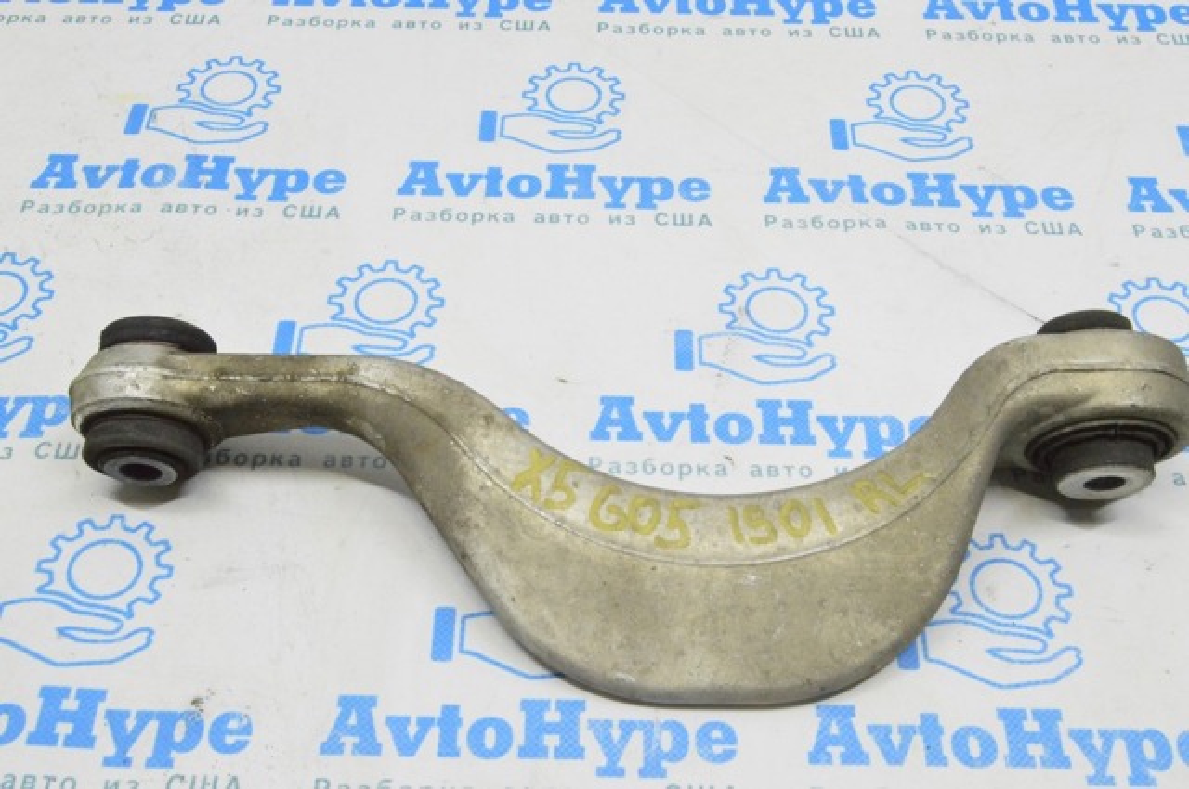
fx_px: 1534
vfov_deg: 28.9
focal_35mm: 46
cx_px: 594
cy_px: 394
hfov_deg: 42.4
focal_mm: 31
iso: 6400
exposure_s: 1/20
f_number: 20
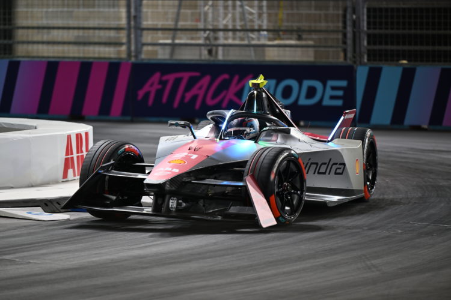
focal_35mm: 200
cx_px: 226
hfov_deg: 10.3
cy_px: 150
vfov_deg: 6.9
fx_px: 2505
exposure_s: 1/800
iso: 1000
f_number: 3.2
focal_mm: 200
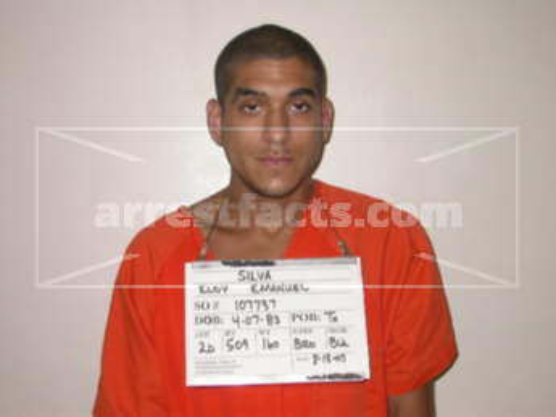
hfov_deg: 34.9
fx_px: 884
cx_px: 278
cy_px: 208
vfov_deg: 26.6
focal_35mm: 55
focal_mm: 11.5
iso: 100
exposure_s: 1/60.3
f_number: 3
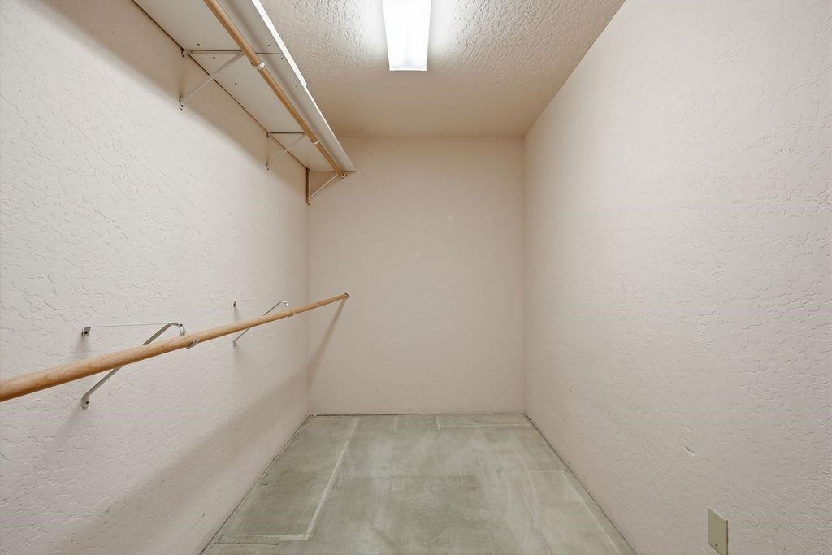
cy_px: 278
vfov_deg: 73.8
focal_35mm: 16
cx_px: 416
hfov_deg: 96.7
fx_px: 370
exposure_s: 1/25
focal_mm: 16
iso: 100
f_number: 8
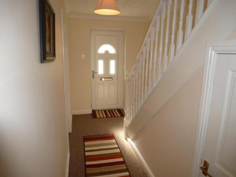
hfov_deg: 71.6
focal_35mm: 24
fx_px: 164
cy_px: 88
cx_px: 118
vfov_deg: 56.8
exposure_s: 1/125
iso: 500
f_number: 3.3
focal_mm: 4.3
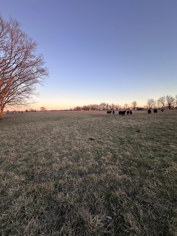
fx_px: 95
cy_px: 118
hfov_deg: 85.7
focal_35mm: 14
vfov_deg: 102.1
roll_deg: +0.0
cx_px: 88
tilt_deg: -4.7
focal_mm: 2.22
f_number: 2.2
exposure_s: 1/178
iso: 40
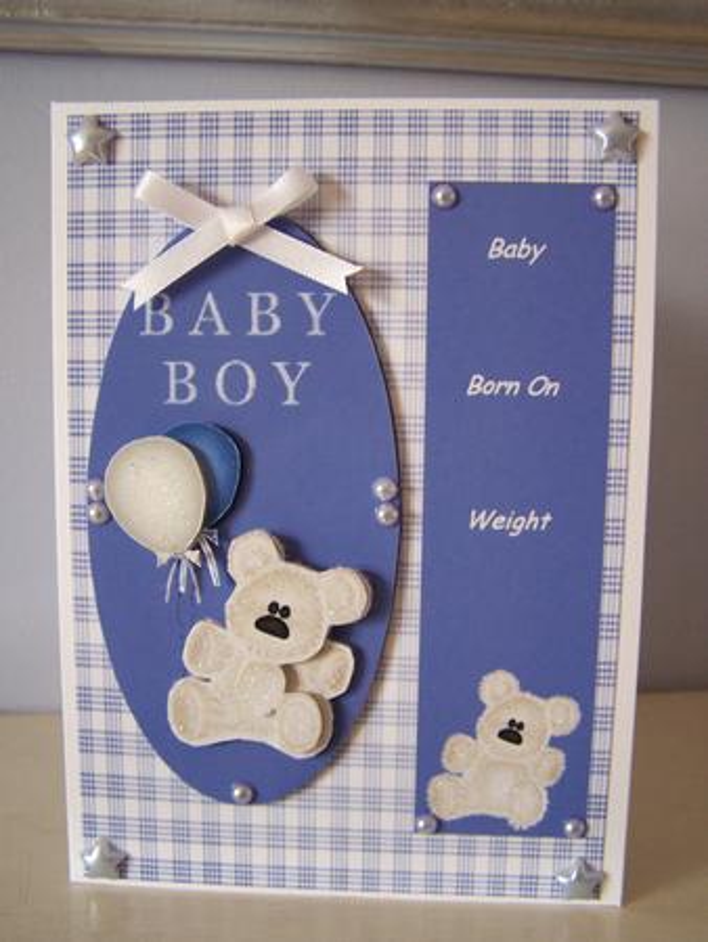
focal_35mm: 38
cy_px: 471
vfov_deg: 49.0
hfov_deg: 37.8
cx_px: 354
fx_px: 1035
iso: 140
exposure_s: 1/15
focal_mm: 6.3
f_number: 2.8
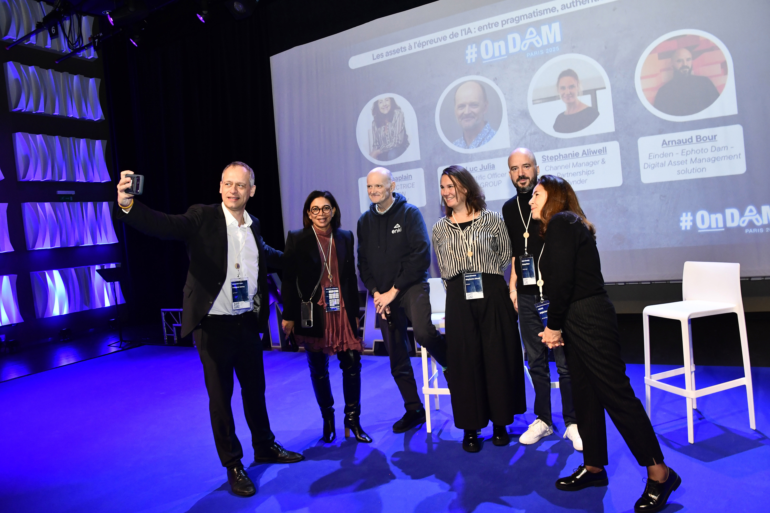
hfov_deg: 73.7
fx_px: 513
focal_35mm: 24
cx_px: 385
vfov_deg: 53.1
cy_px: 256
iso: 1600
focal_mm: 16
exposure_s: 1/125
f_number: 5.6
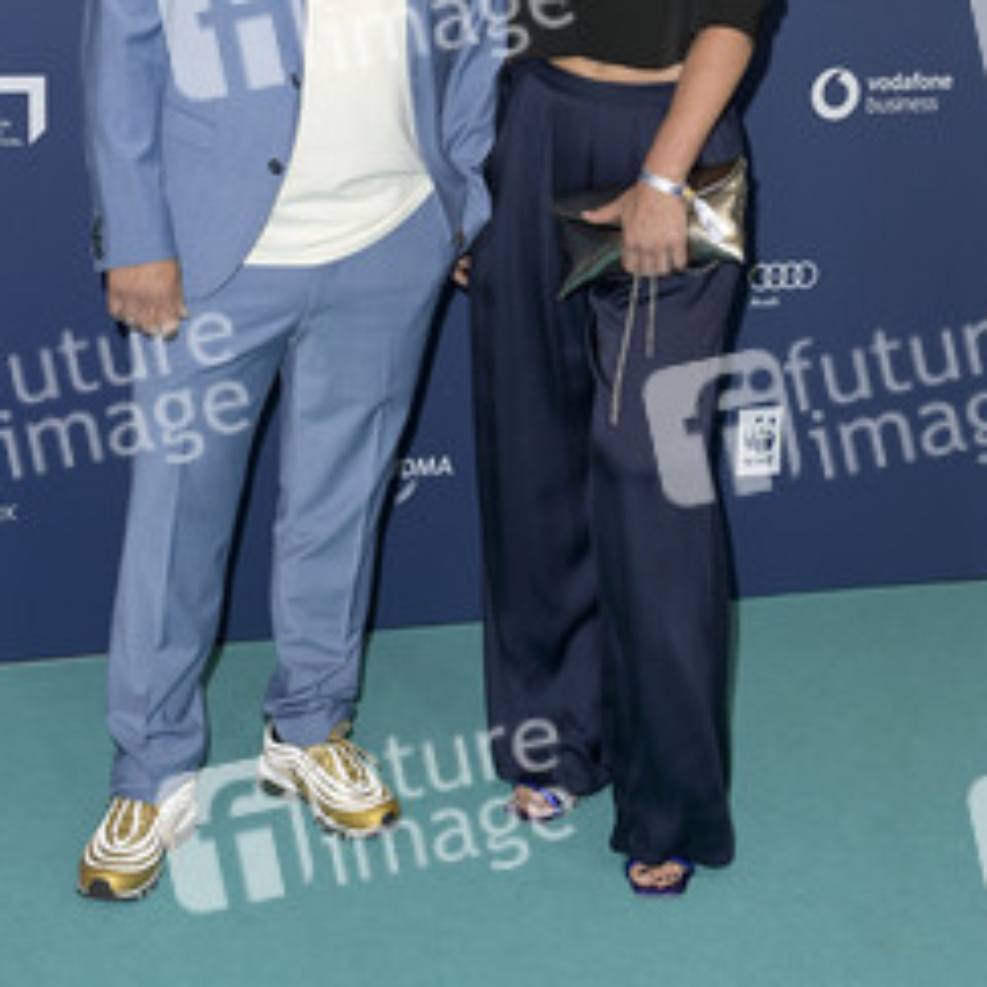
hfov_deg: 25.7
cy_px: 207
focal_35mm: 67
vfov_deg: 25.3
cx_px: 483
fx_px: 2161
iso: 800
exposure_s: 1/250
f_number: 6.3
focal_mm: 48
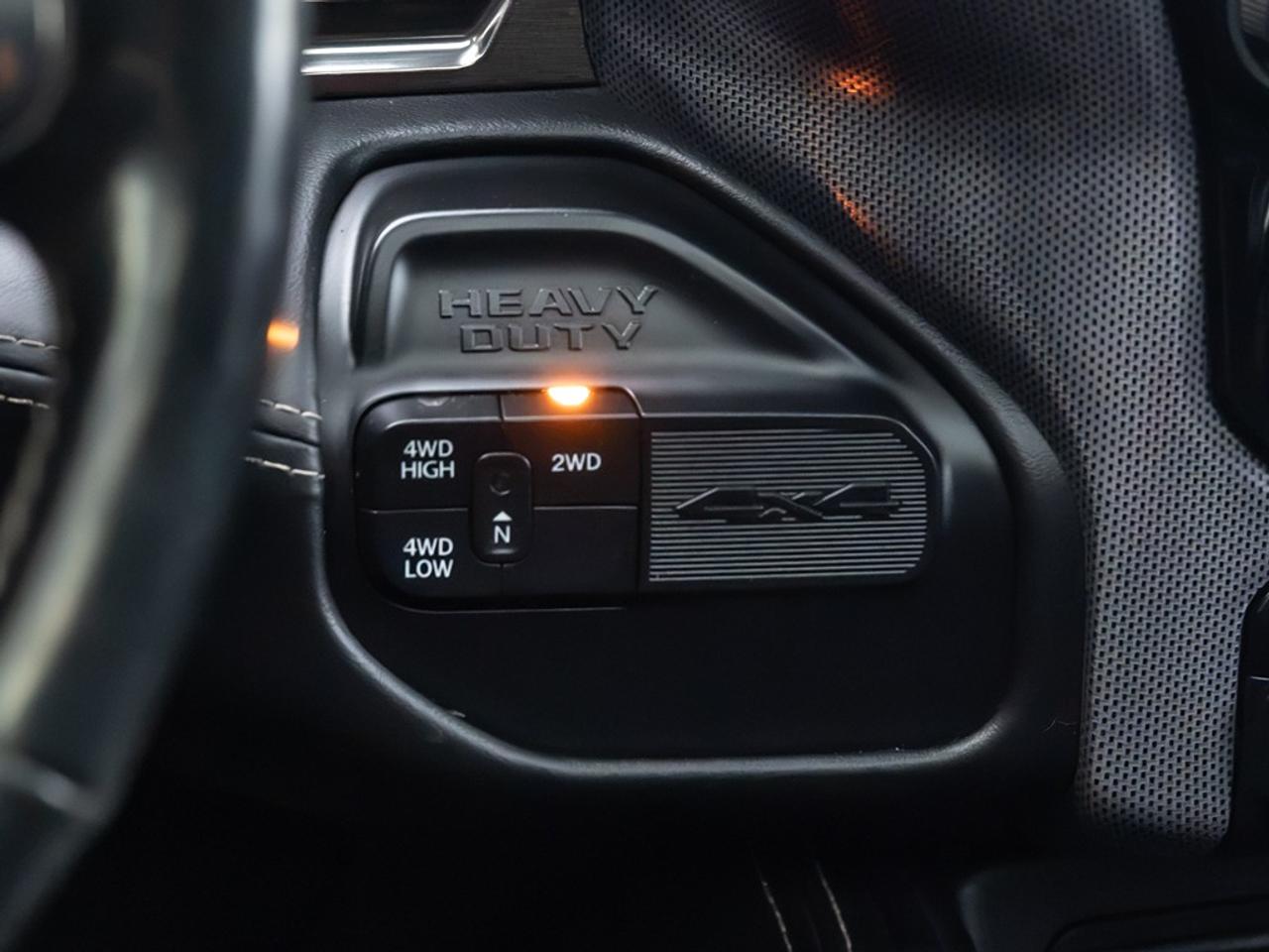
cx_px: 666
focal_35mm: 103
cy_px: 482
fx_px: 3791
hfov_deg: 19.0
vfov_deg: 14.3
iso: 12800
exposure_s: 1/50
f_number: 4
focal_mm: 55
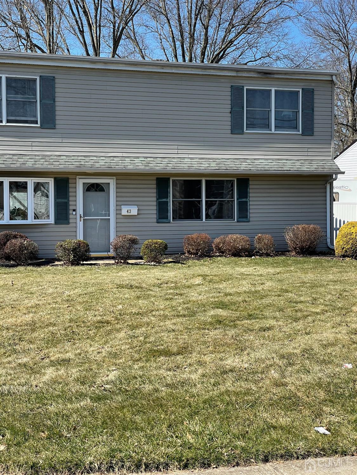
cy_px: 238
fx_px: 715
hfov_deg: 28.0
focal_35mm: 52
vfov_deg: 36.8
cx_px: 178
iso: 25
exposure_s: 1/999
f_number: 2
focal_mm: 6
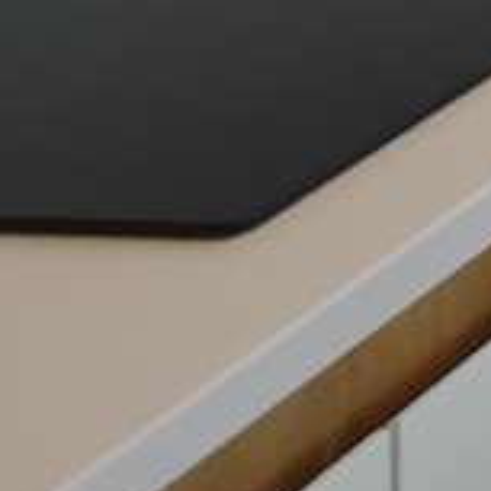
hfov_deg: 7.6
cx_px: 2092
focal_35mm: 113
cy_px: -1073
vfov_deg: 10.2
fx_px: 1813
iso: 200
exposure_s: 1/50
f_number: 2.2
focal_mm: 2.16
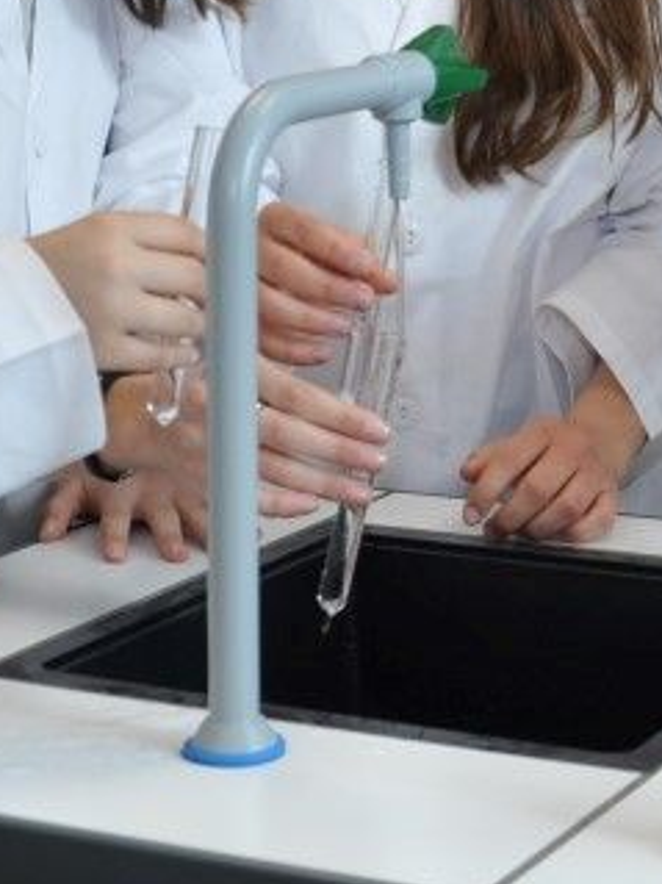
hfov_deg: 13.4
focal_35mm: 110
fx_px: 2800
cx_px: 518
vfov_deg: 17.5
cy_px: 3
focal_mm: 21
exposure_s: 1/80
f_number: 4
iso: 200
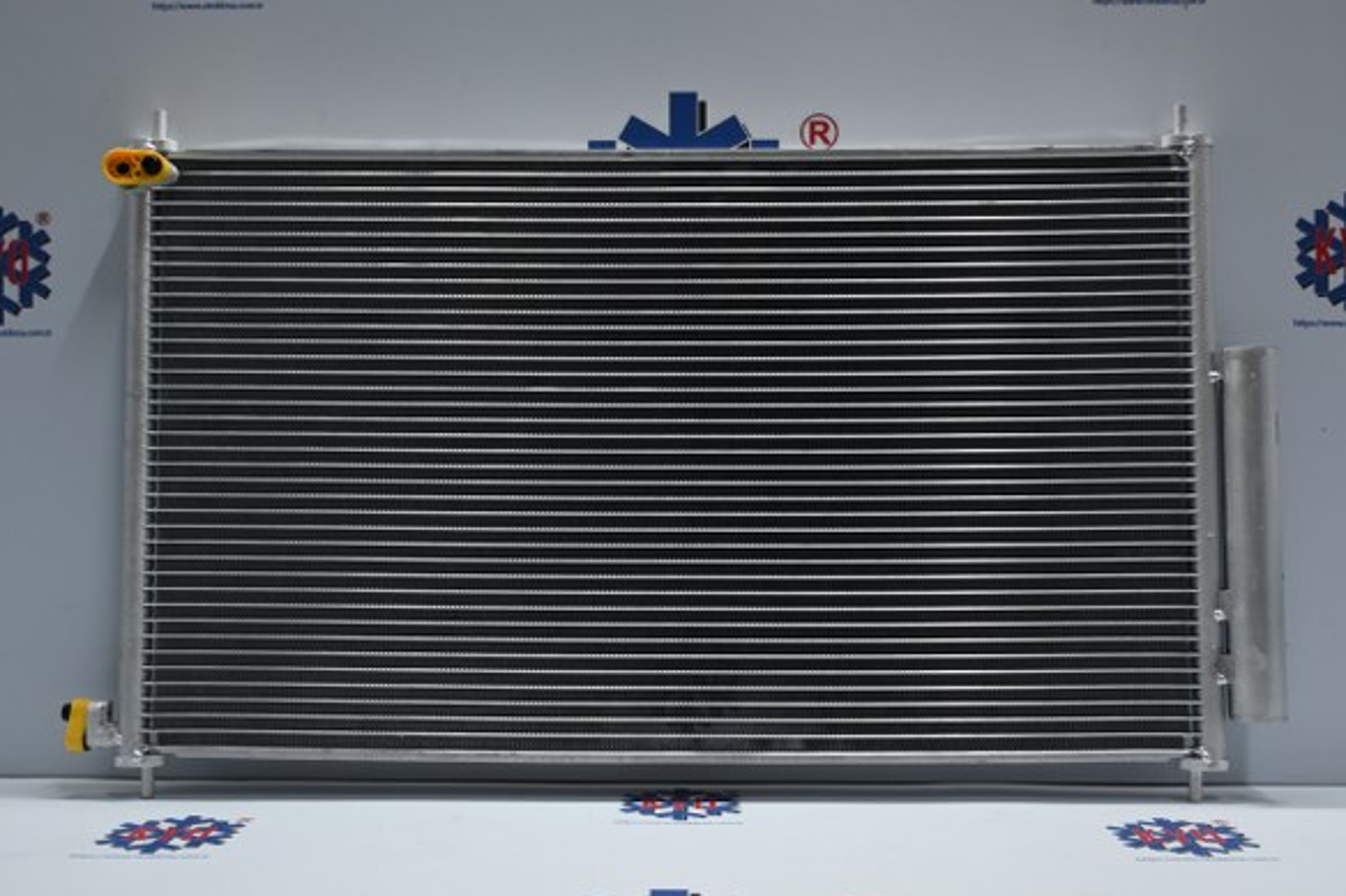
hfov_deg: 50.1
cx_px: 682
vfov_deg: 34.6
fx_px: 1439
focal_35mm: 39
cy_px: 440
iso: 320
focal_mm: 25
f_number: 4.2
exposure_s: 1/40
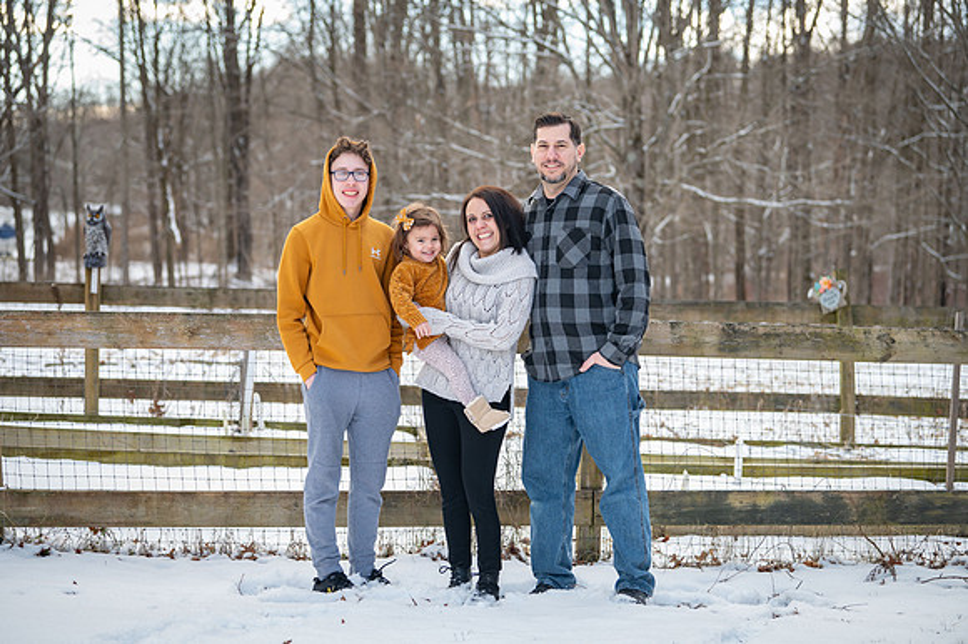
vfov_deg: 19.4
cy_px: 322
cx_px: 484
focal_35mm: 70
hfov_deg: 28.9
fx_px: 1881
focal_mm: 70
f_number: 3.5
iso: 320
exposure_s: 1/500
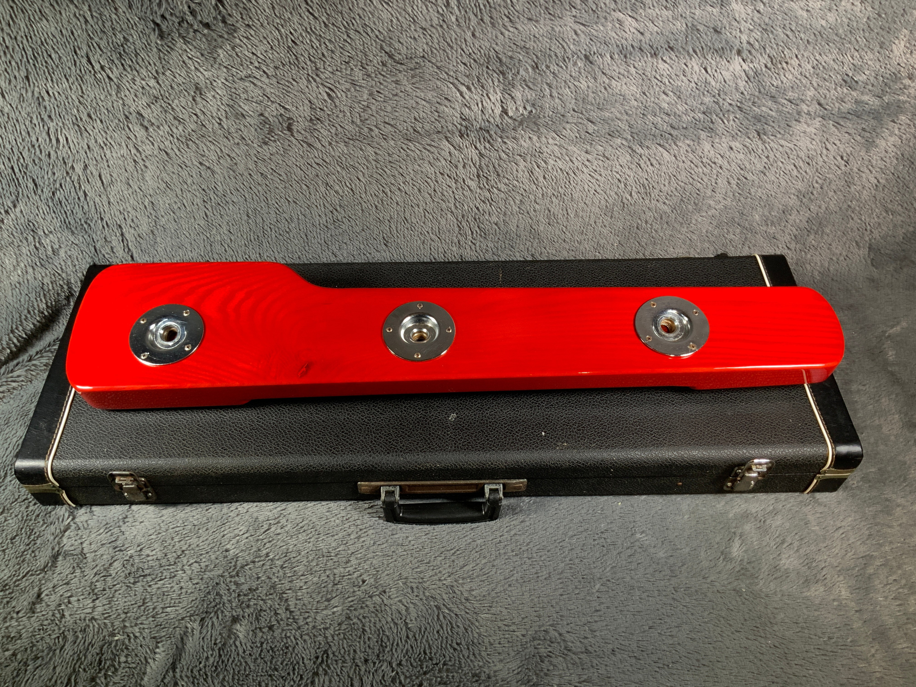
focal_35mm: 29
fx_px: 767
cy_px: 344
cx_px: 458
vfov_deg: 48.2
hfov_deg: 61.7
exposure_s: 1/78
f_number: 1.8
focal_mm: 3
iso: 64
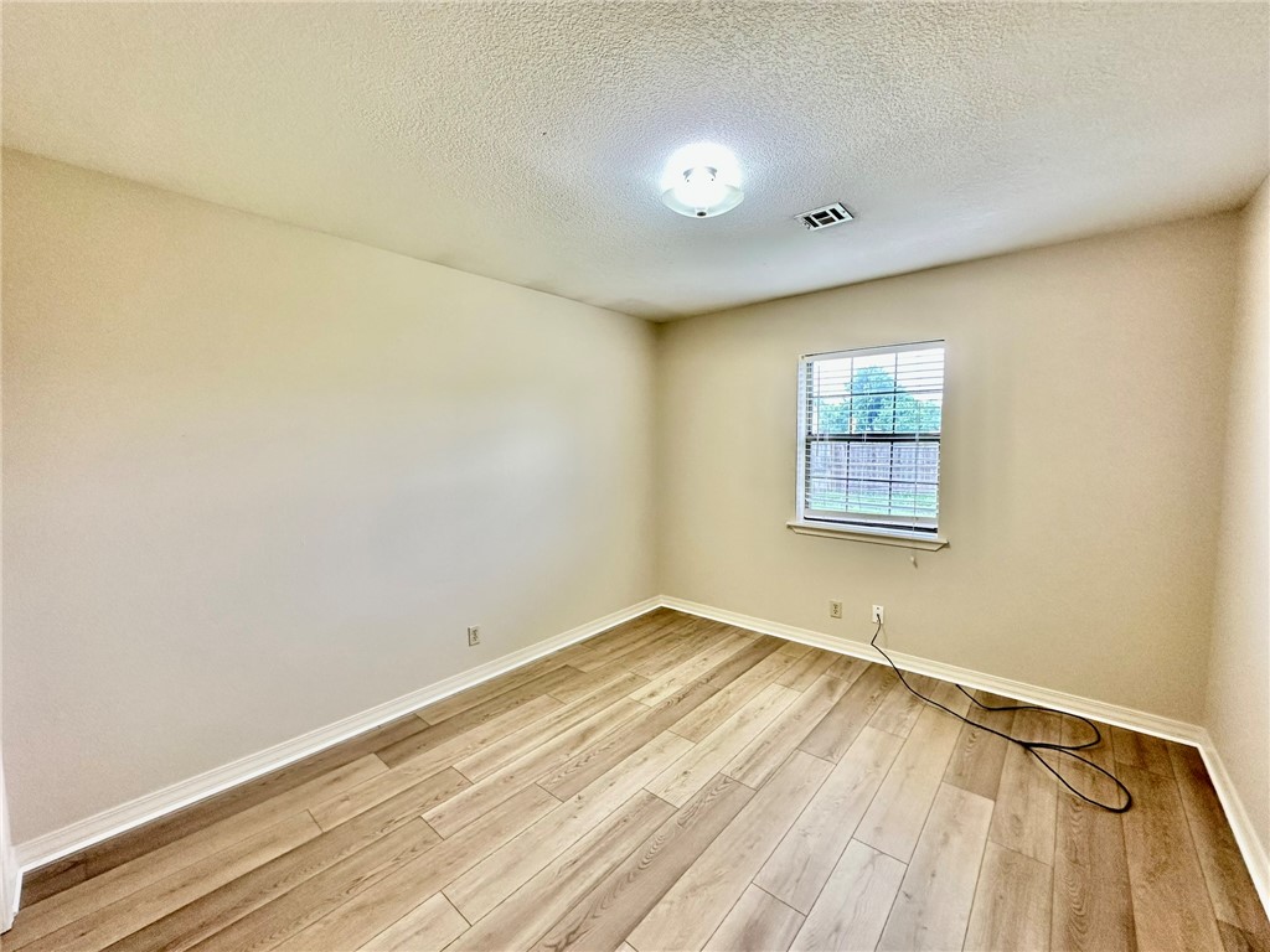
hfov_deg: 102.1
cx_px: 635
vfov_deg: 85.7
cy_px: 476
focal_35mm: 14
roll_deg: +0.4
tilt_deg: -3.7
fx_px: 514
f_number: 2.2
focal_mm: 2.22
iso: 200
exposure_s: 1/120
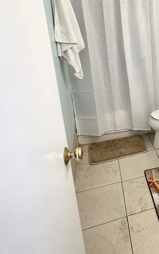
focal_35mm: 32
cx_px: 196
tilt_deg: -15.6
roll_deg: -1.9
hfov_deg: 32.0
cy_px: 87
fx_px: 222
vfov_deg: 58.4
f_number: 2.2
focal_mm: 2.22
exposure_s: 1/120
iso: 100
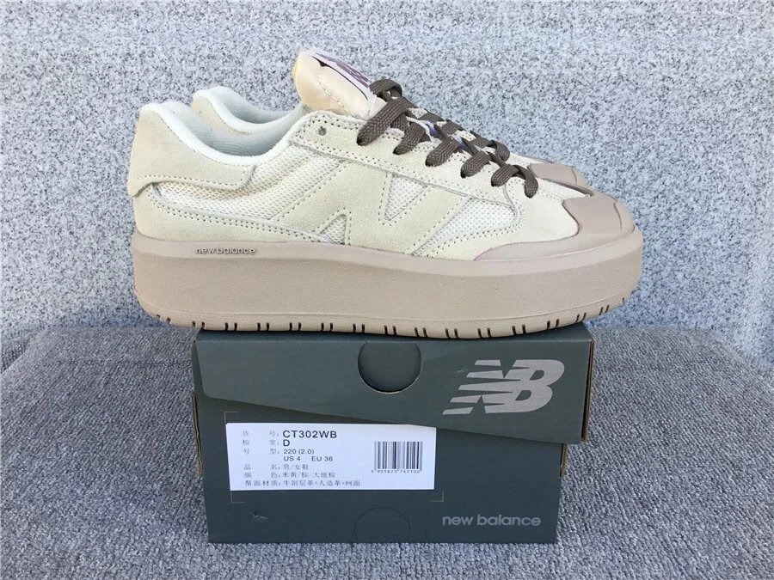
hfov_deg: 58.4
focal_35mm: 31
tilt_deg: -18.3
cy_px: 290
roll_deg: -0.6
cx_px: 387
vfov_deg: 45.4
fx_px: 693
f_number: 2.4
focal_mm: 3.3
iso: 25
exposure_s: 1/150
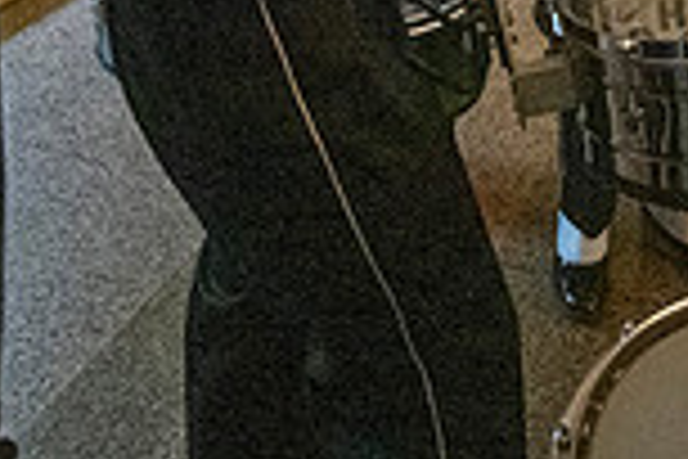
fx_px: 1013
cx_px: 576
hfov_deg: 35.9
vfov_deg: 19.7
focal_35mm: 53
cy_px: -340
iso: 10000
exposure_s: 1/500
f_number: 4
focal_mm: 14
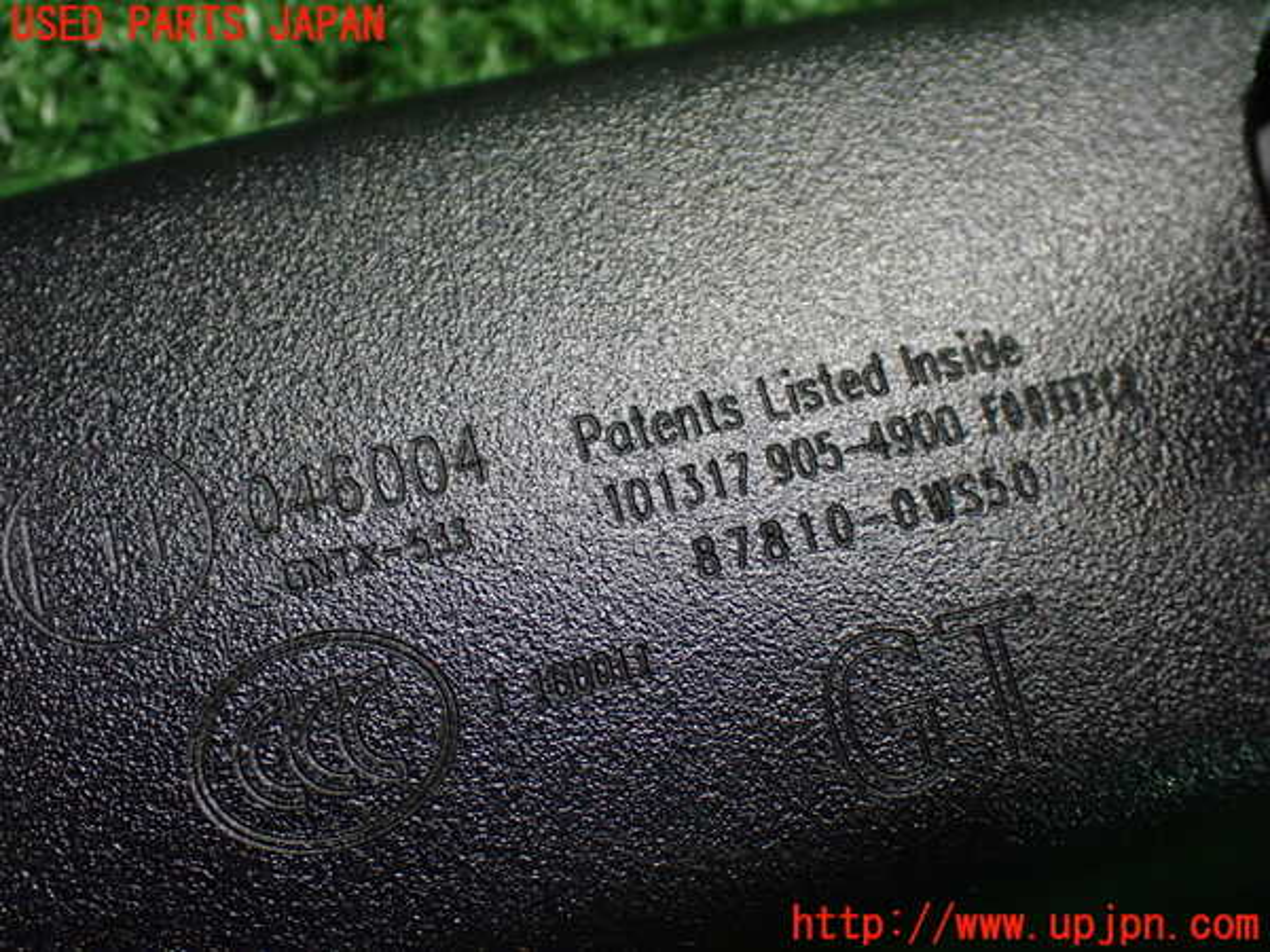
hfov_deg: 40.4
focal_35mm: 47
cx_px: 635
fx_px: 1724
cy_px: 476
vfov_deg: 30.9
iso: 800
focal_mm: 8.4
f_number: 3.1
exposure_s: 1/80
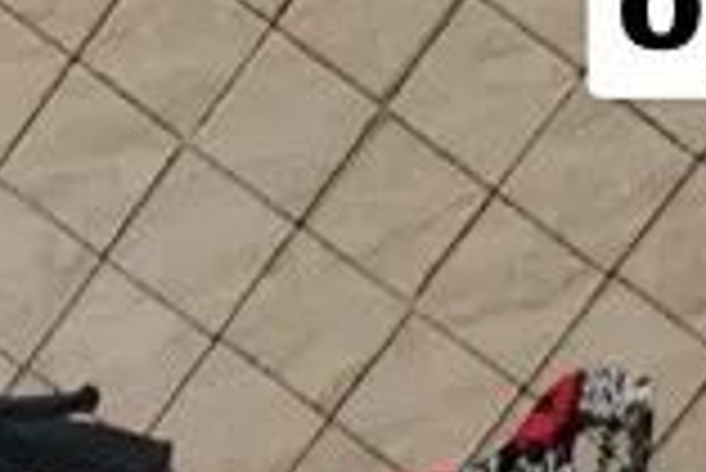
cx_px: -90
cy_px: 746
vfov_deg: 6.8
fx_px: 3906
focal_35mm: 199
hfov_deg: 10.2
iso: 1897
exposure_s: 1/33.3
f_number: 1.75
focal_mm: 5.25
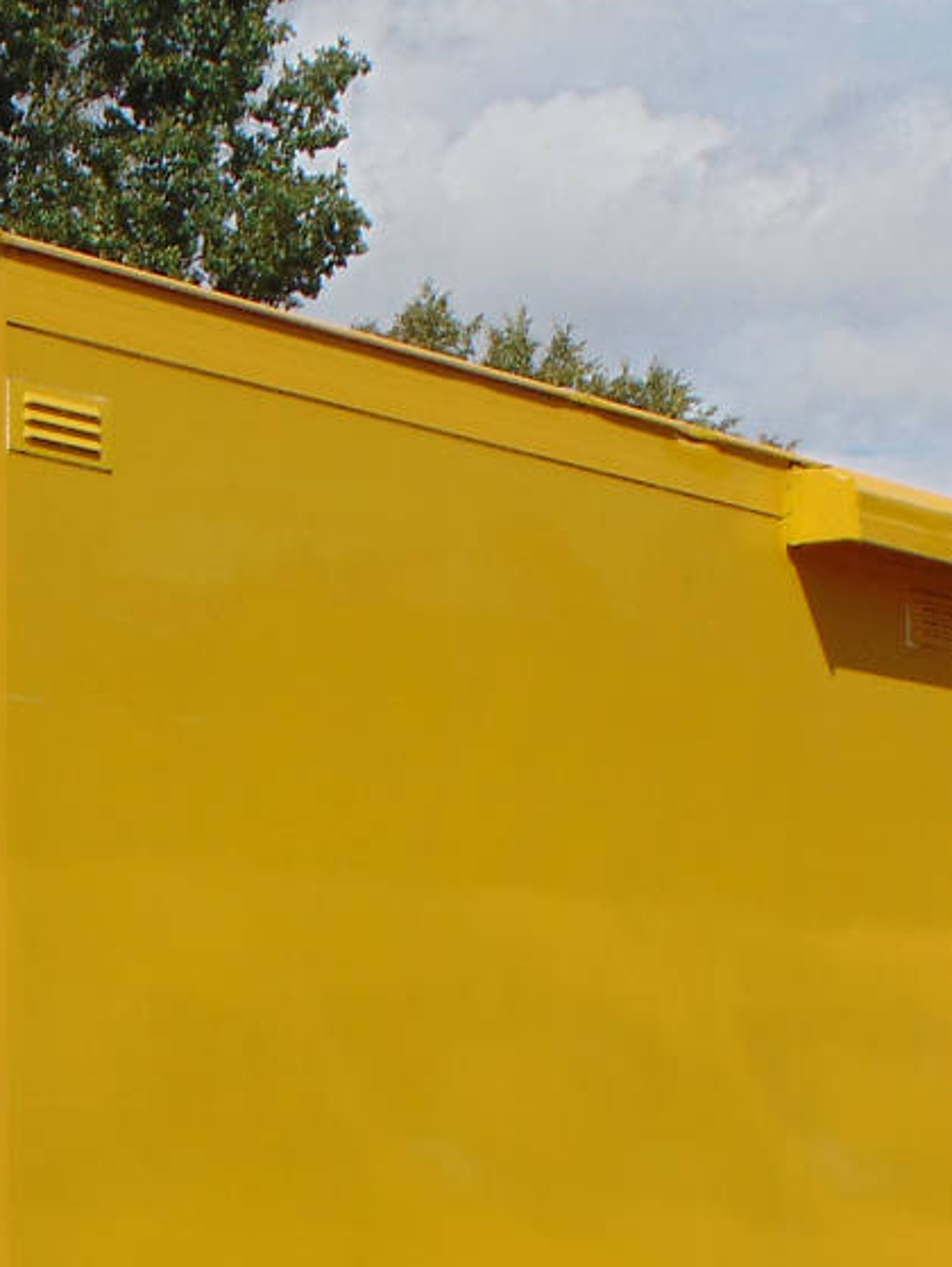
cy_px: 1183
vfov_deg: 13.6
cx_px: -29
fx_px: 5238
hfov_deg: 10.3
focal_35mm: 143
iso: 80
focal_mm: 9
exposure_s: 1/320
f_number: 9
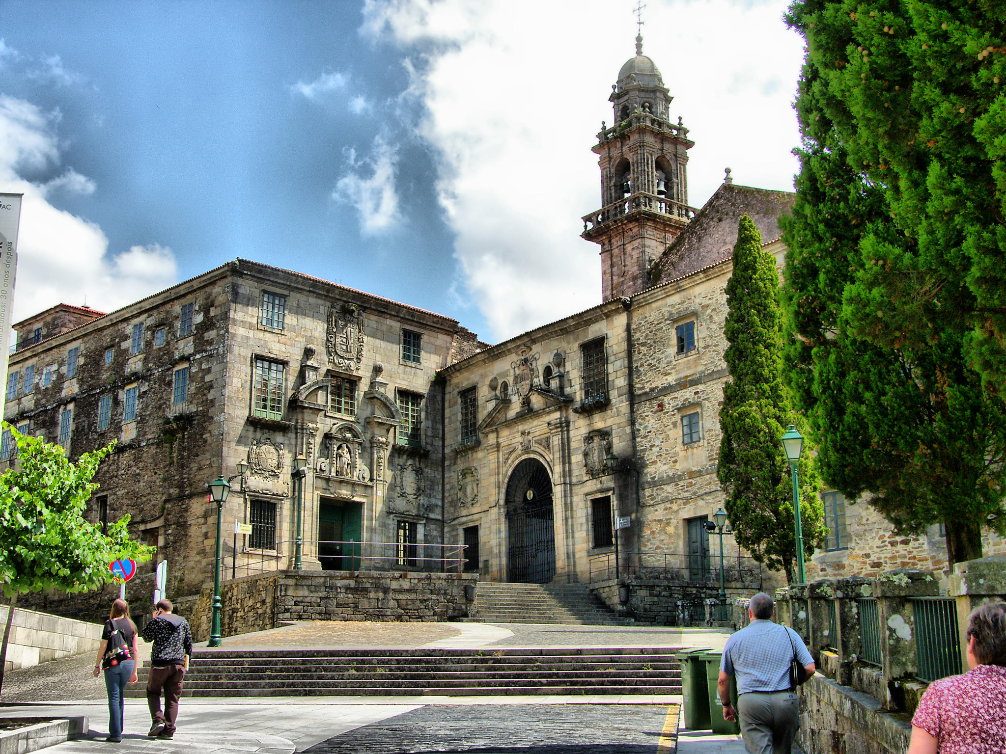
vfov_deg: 32.2
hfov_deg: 42.1
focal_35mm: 45
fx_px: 1308
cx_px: 503
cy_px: 377
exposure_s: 1/400
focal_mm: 11.5
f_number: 5
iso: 50
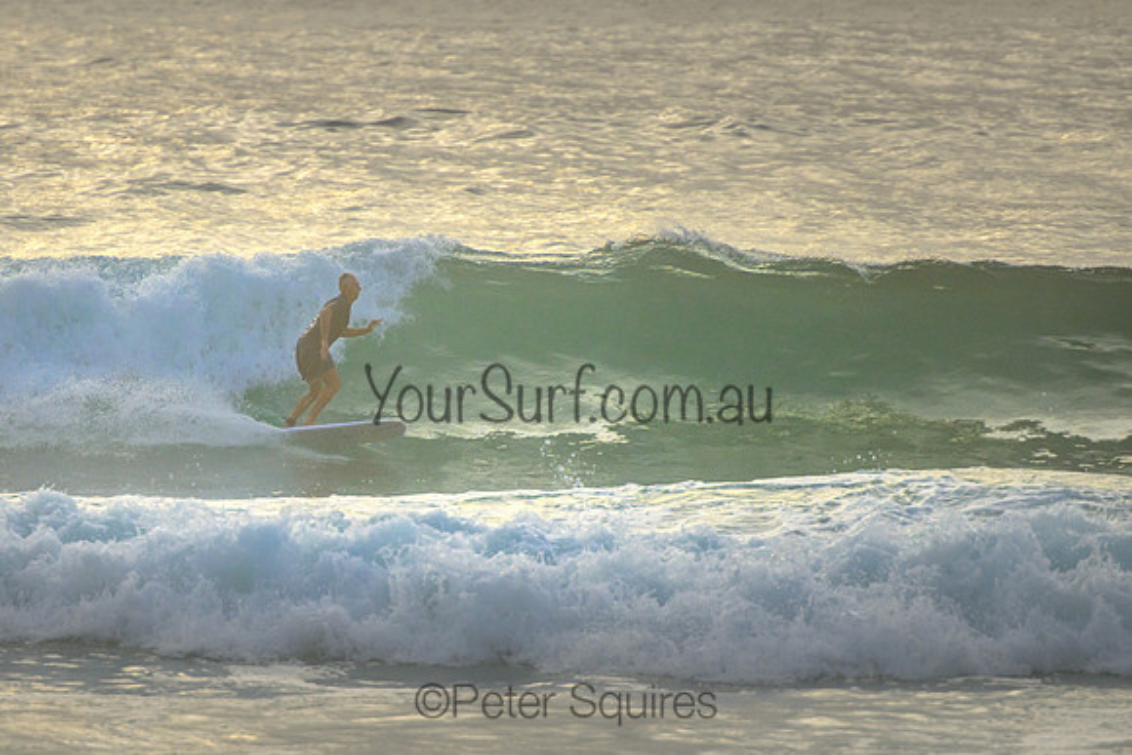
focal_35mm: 550
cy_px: 373
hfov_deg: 3.7
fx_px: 17291
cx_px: 432
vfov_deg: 2.5
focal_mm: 400
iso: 560
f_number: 5.6
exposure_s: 1/2000
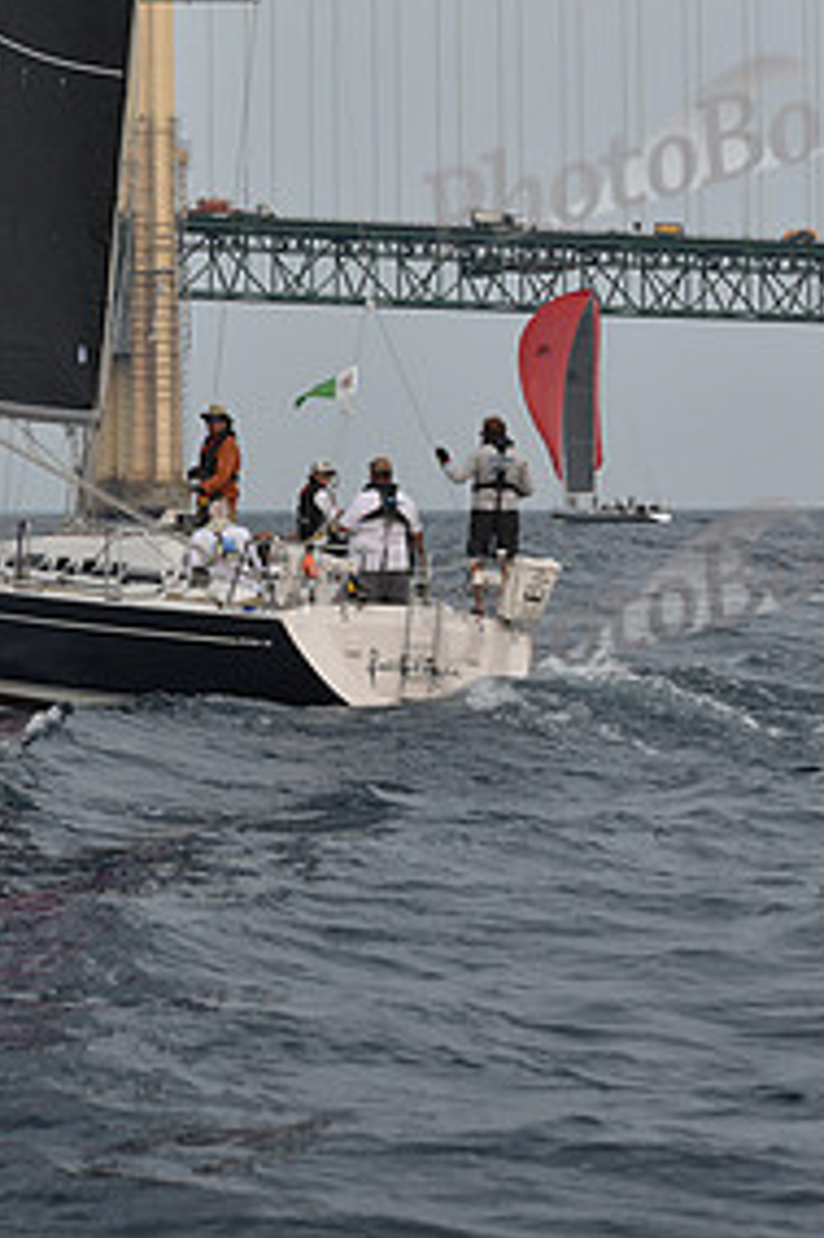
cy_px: -17
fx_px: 4915
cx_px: 198
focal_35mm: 143
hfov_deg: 9.6
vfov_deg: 14.1
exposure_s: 1/1000
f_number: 6.3
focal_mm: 70
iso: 250
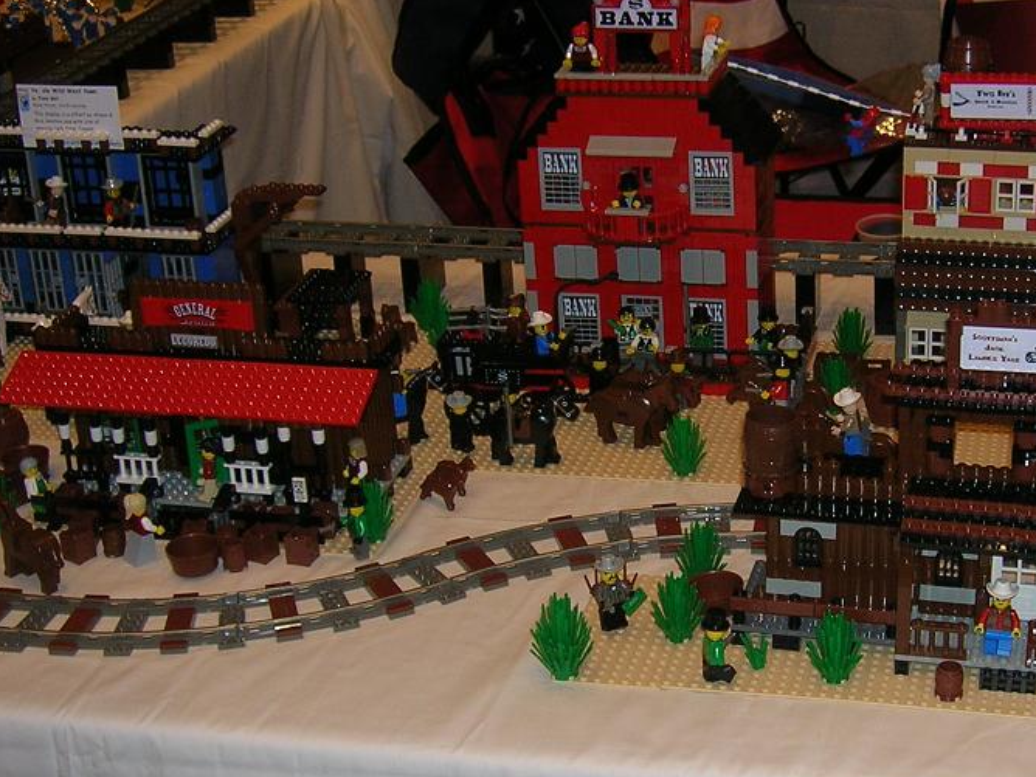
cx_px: 676
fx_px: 1975
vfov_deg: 22.2
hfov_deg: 29.2
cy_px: 453
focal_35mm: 66
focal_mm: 5.7
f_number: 2.9
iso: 50
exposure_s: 1/60.1
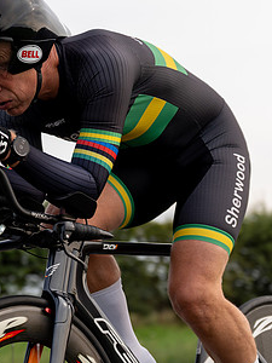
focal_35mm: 130
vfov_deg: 15.2
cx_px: 63
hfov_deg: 11.4
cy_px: 157
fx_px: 1362
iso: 100
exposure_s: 1/800
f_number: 3.5
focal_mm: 70
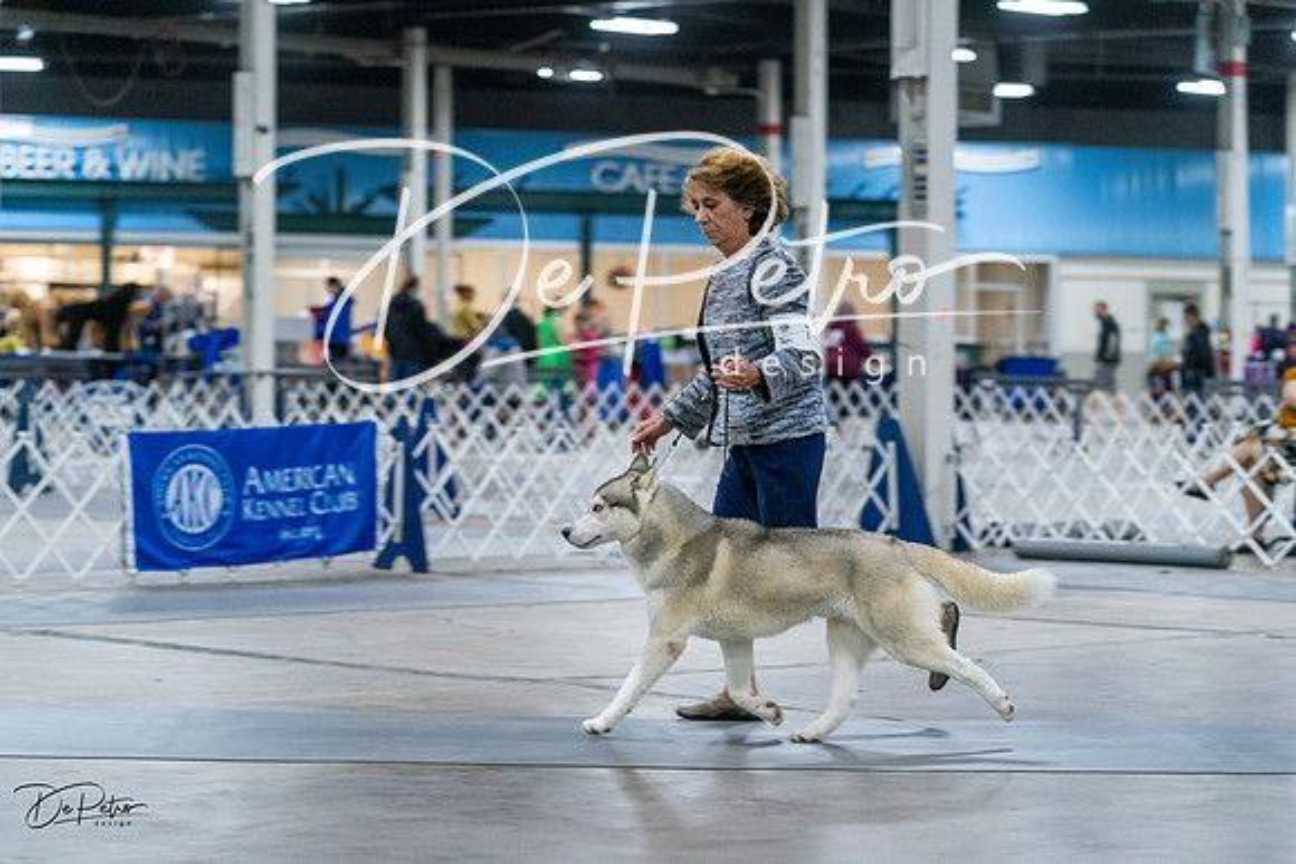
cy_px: 432
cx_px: 648
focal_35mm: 108
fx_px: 3889
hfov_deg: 18.9
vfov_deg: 12.7
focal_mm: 108
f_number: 4
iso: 6400
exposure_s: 1/200
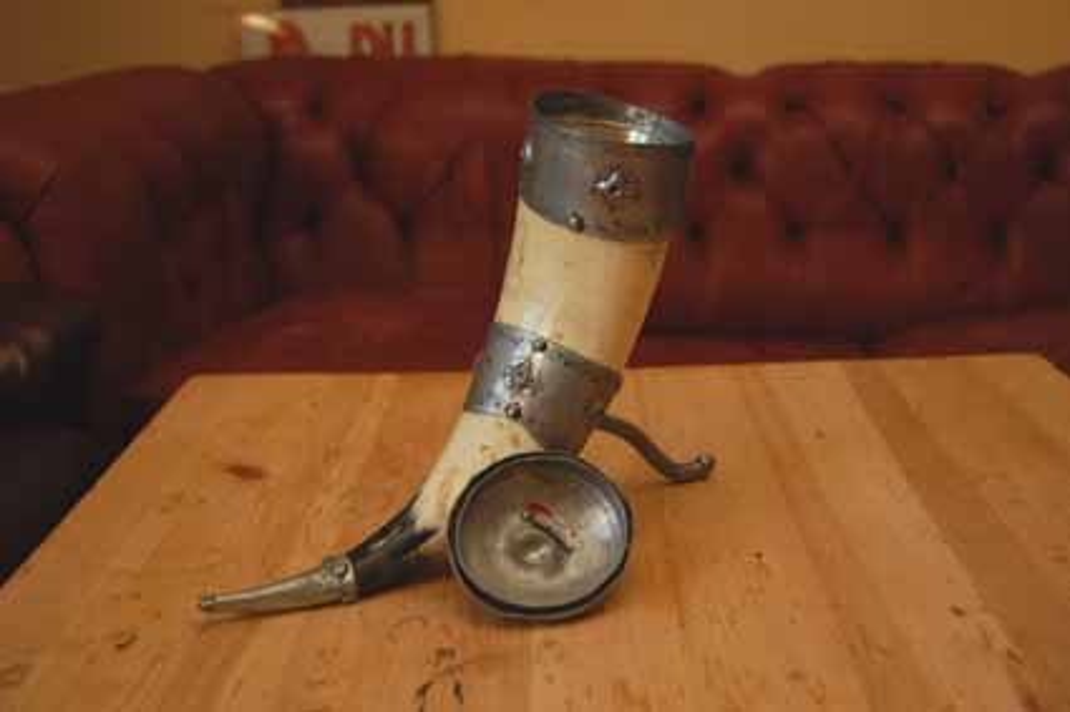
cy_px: 356
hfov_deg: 49.6
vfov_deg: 34.2
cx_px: 535
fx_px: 1159
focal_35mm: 39
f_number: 4.2
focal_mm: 26
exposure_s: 1/20
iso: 200
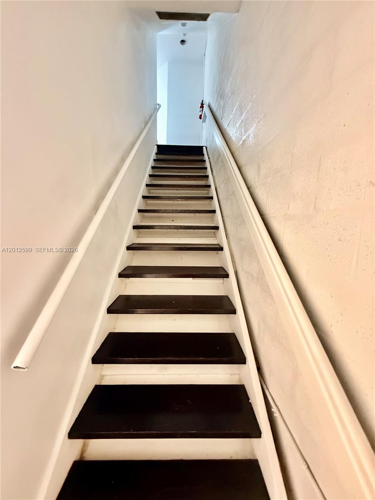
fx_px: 202
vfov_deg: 102.1
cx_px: 188
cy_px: 250
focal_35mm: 14
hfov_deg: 85.7
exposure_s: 1/40
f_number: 2.2
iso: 1000
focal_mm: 2.22
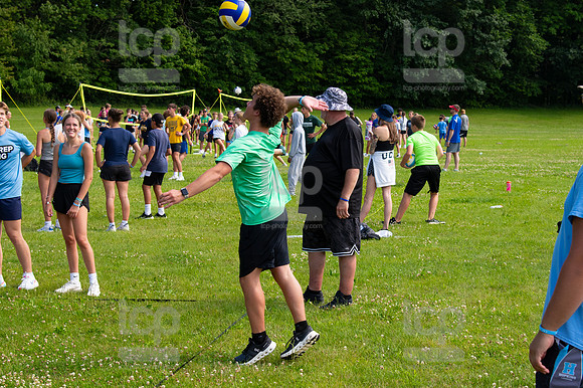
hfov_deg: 29.3
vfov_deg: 19.7
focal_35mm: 69
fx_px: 1117
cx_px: 292
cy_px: 194
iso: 250
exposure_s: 1/800
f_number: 5.6
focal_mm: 46
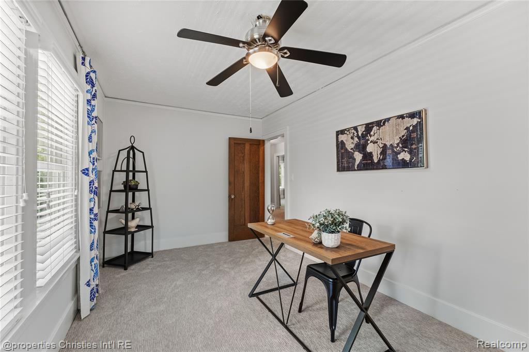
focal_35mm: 15
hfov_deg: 100.4
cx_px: 264
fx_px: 220
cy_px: 176
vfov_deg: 77.3
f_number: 8
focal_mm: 10
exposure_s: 2
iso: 640
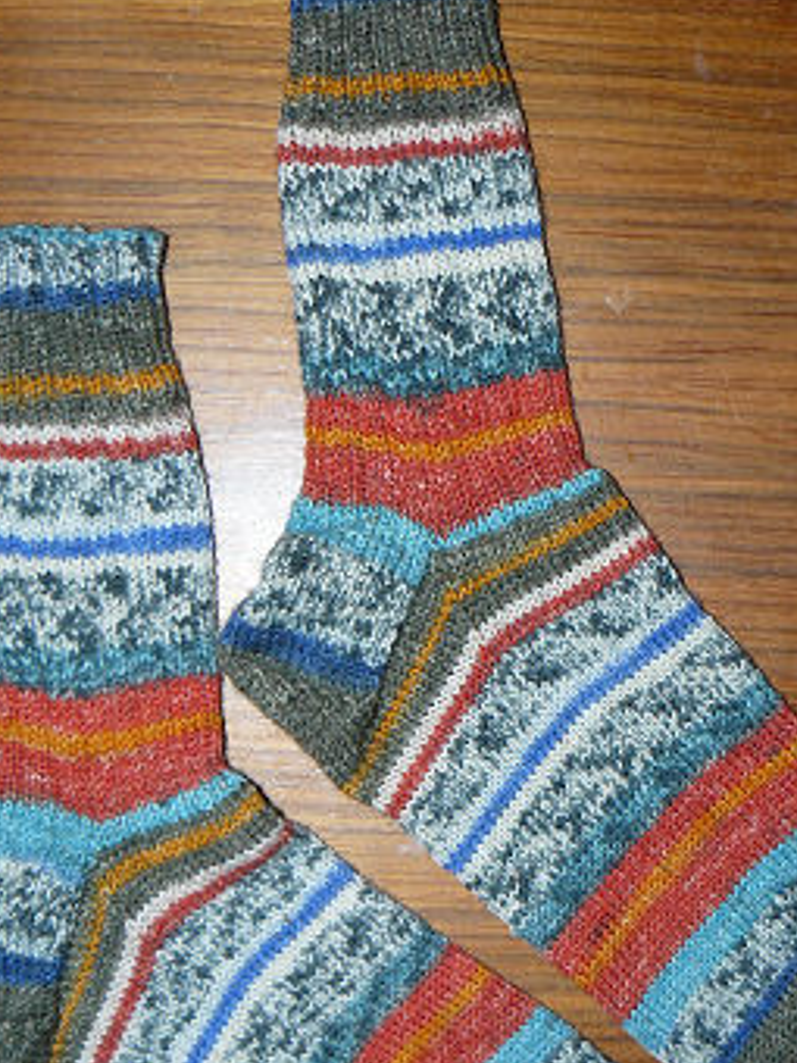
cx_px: 439
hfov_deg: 27.5
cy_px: 675
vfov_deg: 35.9
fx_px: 1627
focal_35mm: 53
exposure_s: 1/20
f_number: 2.8
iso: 100
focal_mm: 6
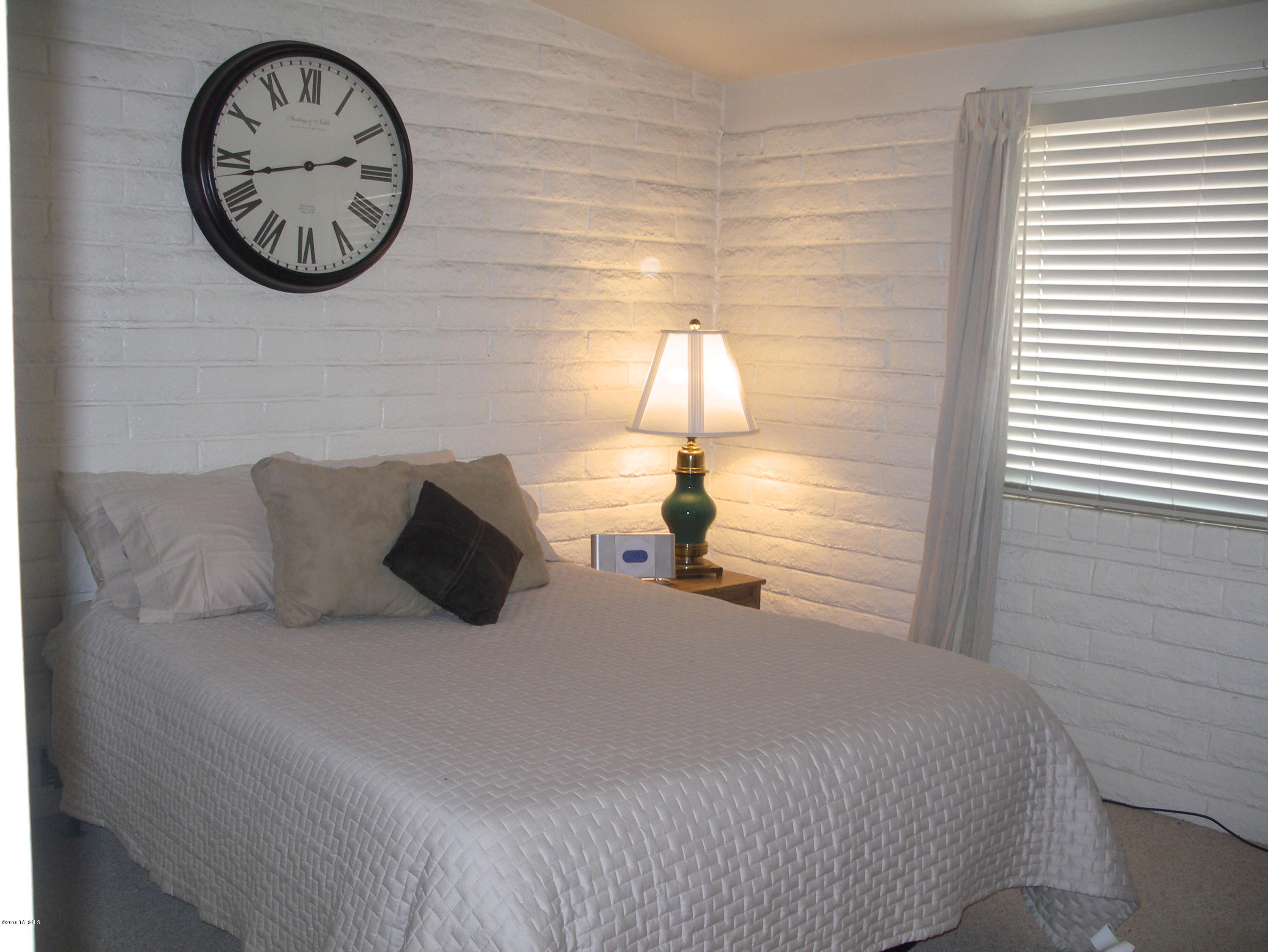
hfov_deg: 50.1
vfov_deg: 38.7
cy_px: 476
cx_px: 634
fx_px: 1356
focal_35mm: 37
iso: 200
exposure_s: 1/40
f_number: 2.8
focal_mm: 7.8
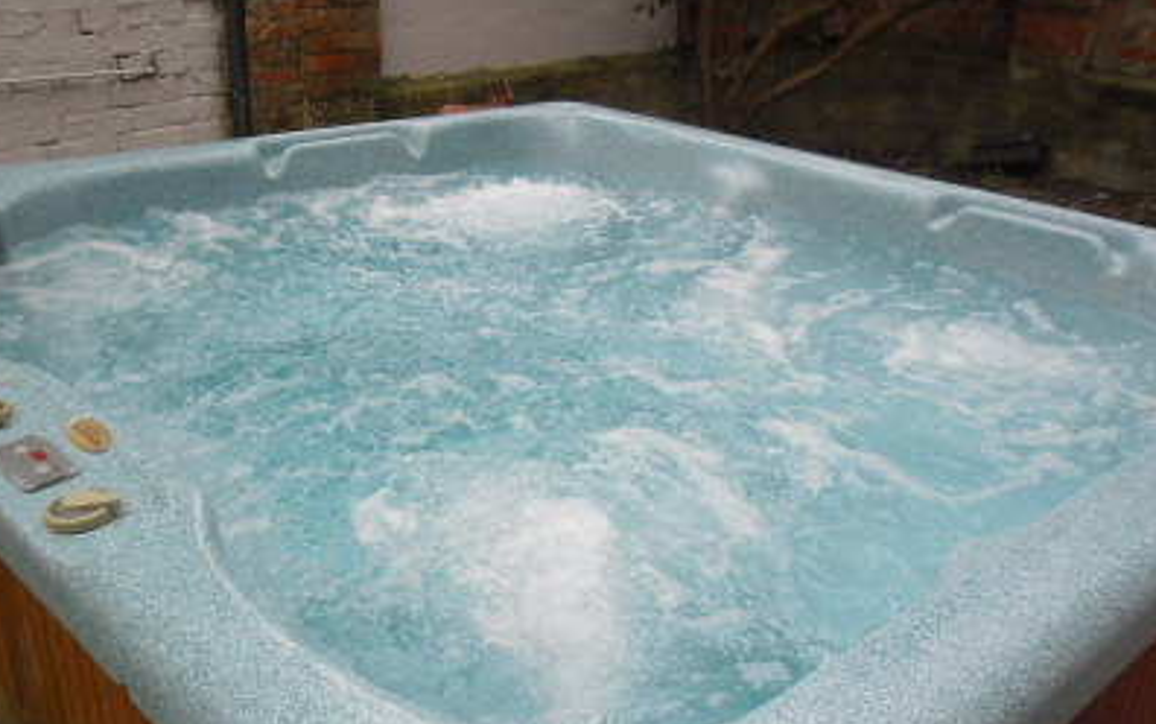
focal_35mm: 37
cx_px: 607
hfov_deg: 52.7
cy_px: 429
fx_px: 1166
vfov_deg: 34.4
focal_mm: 4.8
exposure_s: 1/304
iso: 80
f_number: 2.9
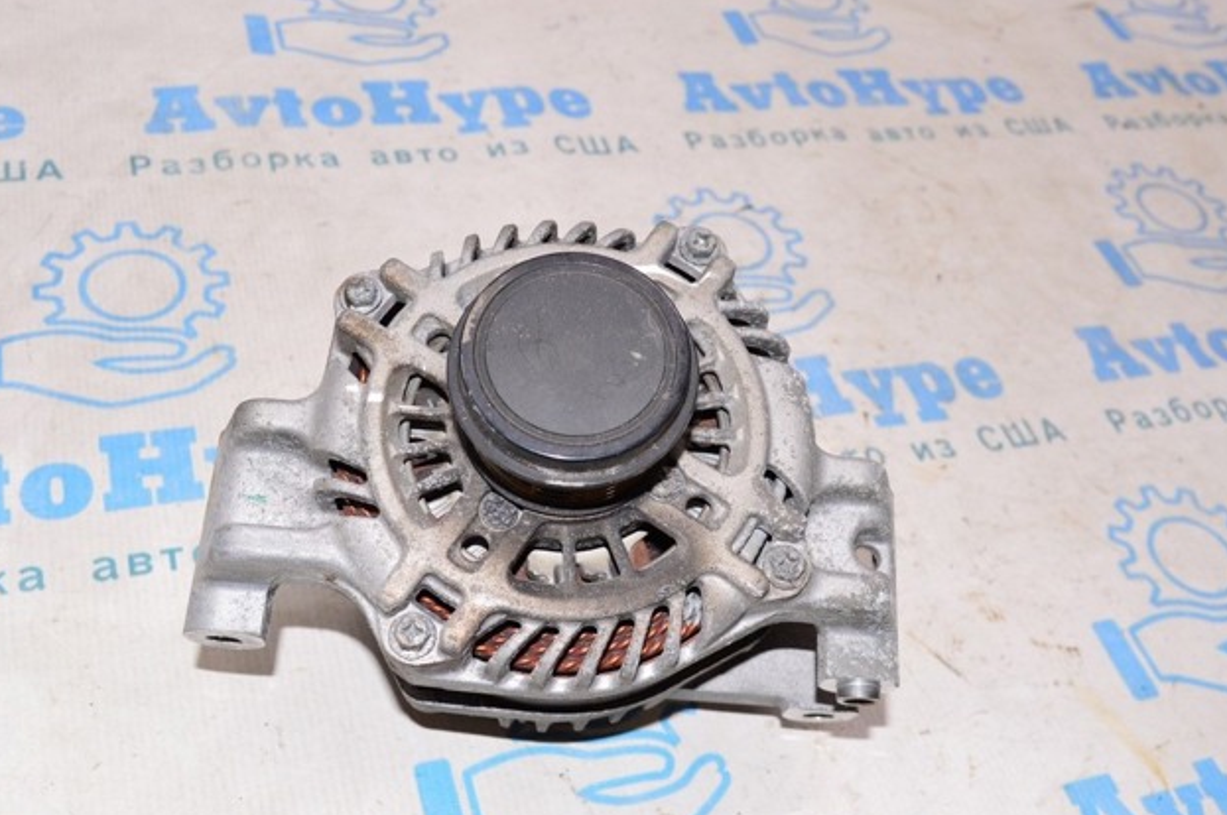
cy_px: 410
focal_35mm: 39
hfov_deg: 50.1
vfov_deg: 34.5
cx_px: 607
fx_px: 1311
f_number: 8
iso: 1600
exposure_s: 1/125
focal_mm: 25
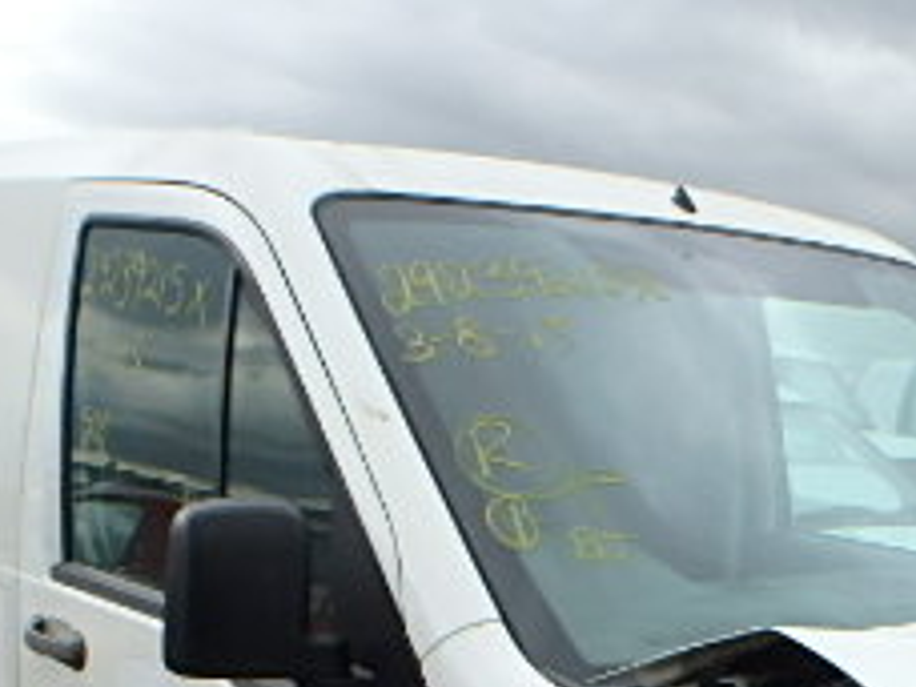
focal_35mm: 59
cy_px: 880
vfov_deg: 22.4
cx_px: 799
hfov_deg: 31.4
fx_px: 1561
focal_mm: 3.7
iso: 125
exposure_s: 1/500
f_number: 3.5
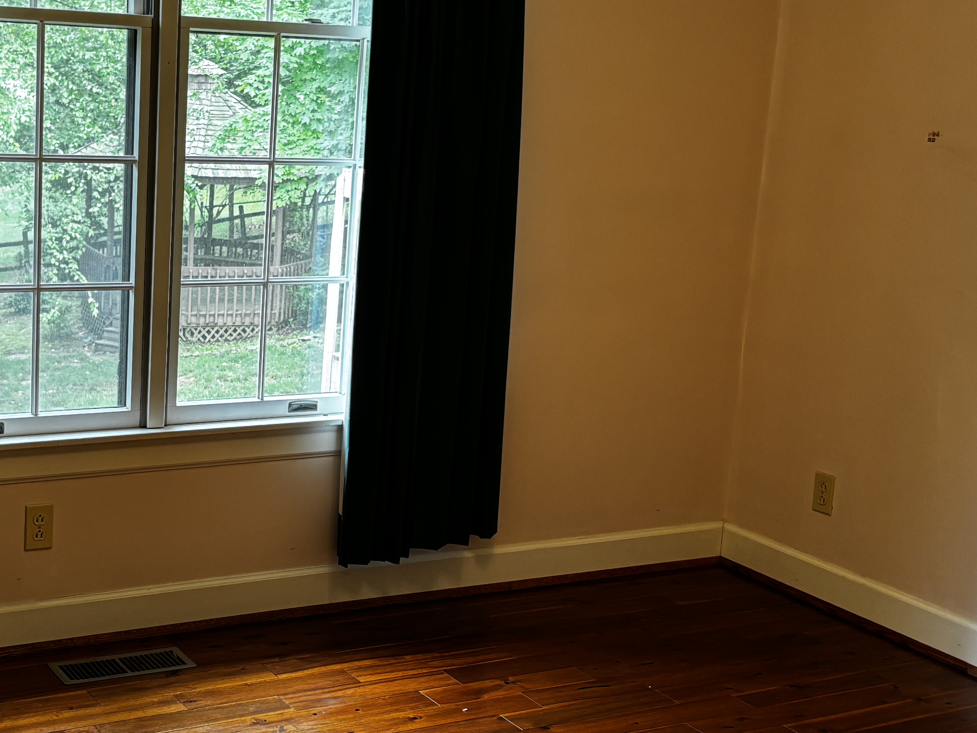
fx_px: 1637
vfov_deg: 25.2
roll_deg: -2.8
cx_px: 281
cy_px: 371
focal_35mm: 58
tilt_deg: -10.8
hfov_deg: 32.8
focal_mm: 5.96
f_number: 1.6
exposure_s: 1/60
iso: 100
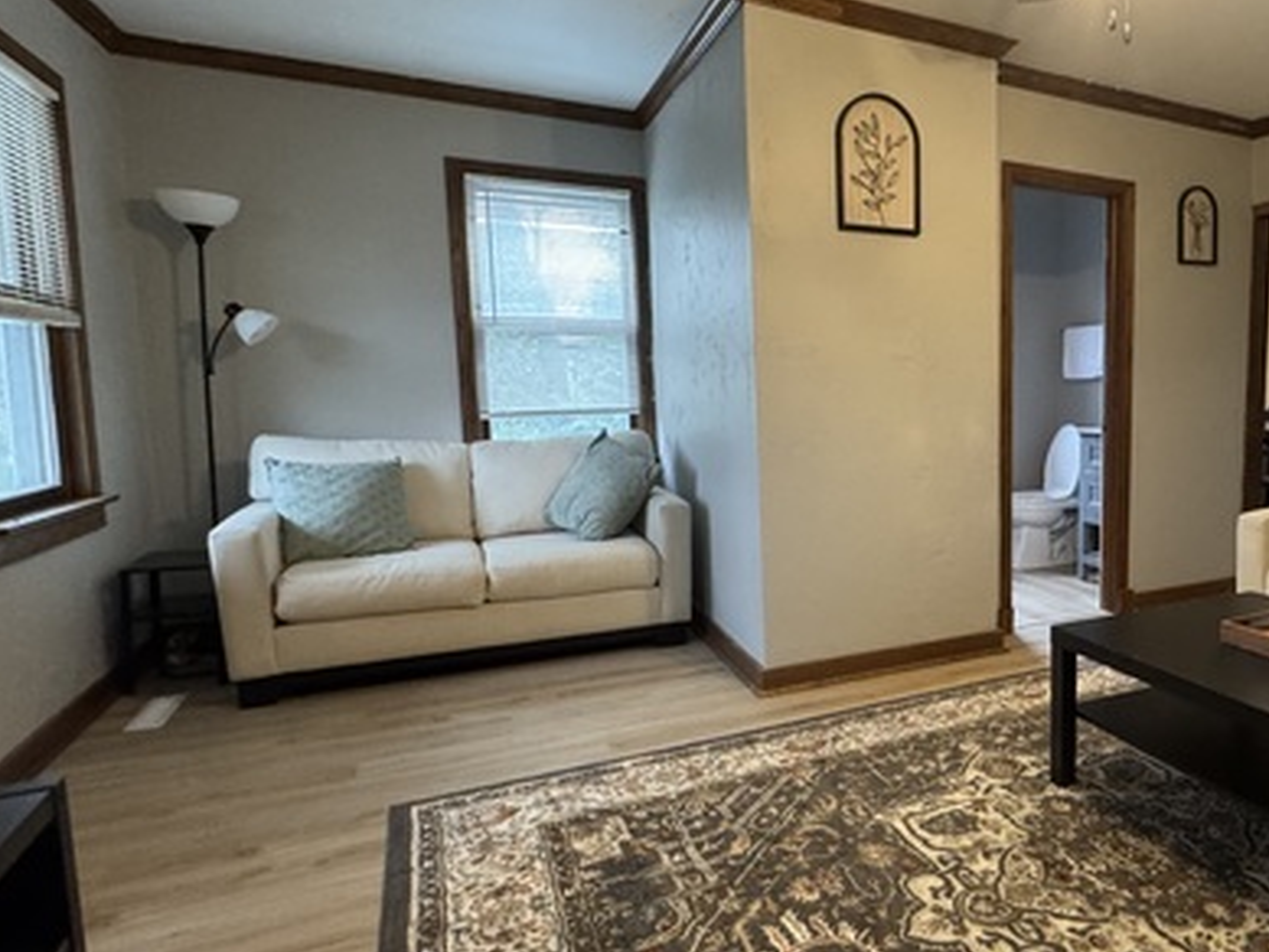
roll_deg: +0.5
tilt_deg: -6.2
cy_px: 489
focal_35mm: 24
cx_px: 974
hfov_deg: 66.4
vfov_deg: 56.8
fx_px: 880
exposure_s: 1/60
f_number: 2.2
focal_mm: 2.22
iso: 500
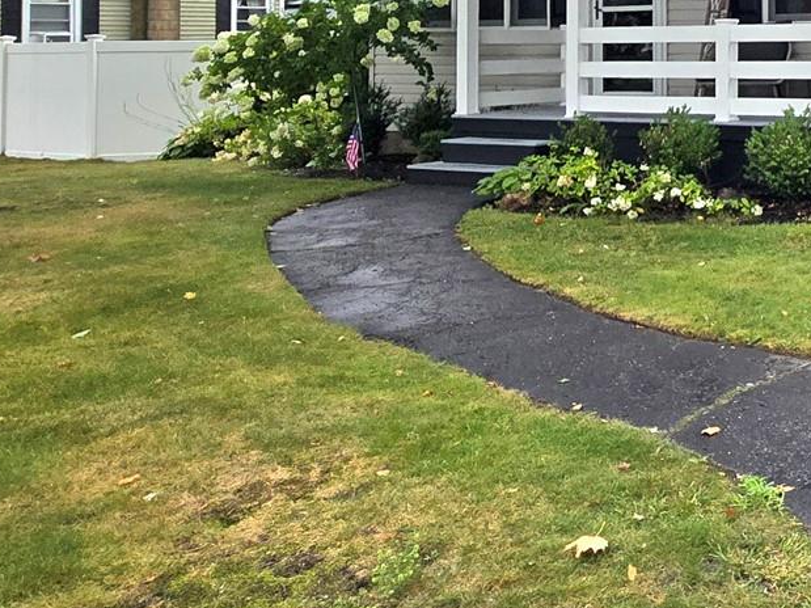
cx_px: 1006
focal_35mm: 43
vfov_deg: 31.1
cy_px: -1
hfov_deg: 34.0
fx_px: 1007
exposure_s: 1/1250
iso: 50
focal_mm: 2.2
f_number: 2.2
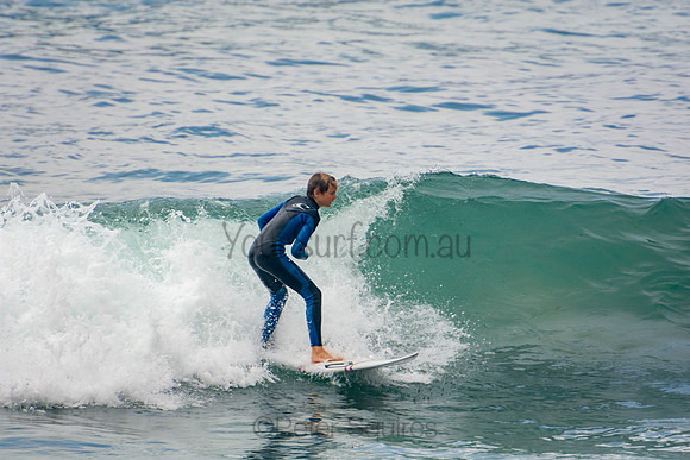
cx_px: 345
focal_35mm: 600
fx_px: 11502
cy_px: 230
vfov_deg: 2.3
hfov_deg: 3.4
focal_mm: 400
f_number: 5.6
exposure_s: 1/1250
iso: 220
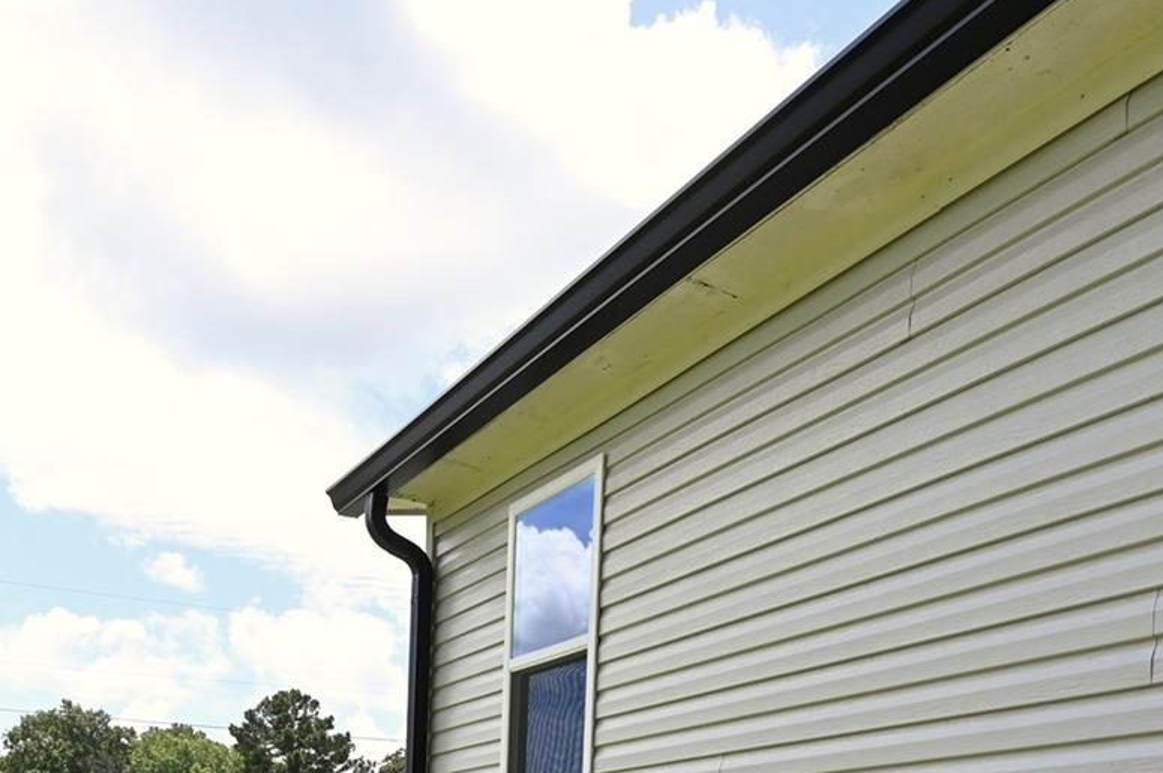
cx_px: 696
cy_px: 944
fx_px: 1237
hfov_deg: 50.1
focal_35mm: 38
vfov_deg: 29.5
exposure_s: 1/200
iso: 100
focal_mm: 14.5
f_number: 8
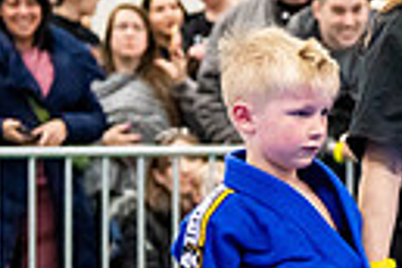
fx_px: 3506
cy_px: 266
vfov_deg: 4.4
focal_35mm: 314
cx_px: 701
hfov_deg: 6.4
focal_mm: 70
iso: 5000
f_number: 2.8
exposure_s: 1/500
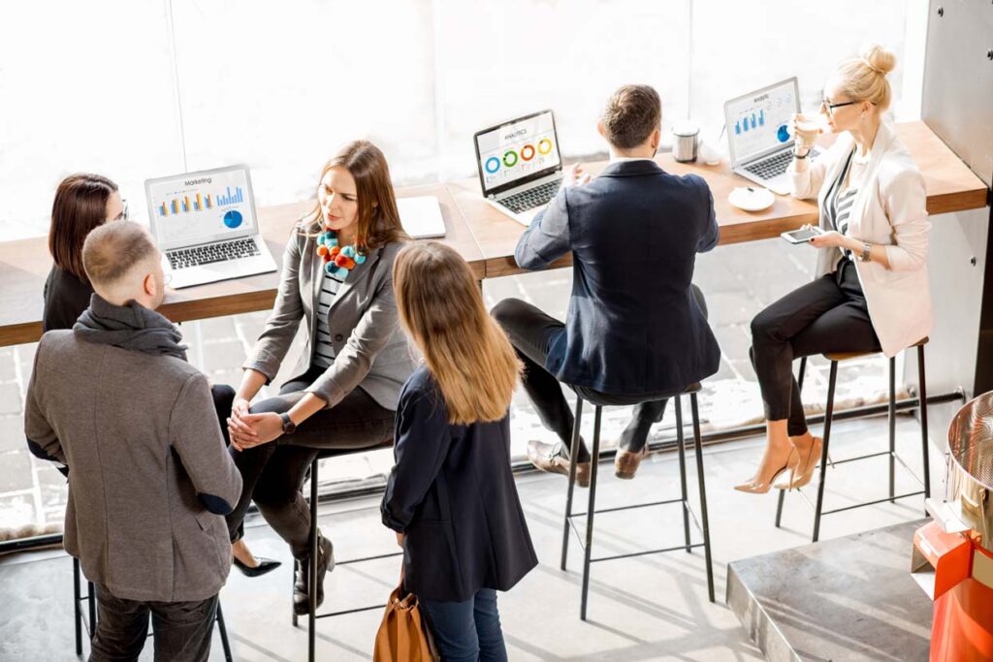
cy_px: 331
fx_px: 2345
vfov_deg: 16.1
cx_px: 496
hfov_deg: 23.9
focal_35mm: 85
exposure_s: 1/200
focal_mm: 85
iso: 200
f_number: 2.5
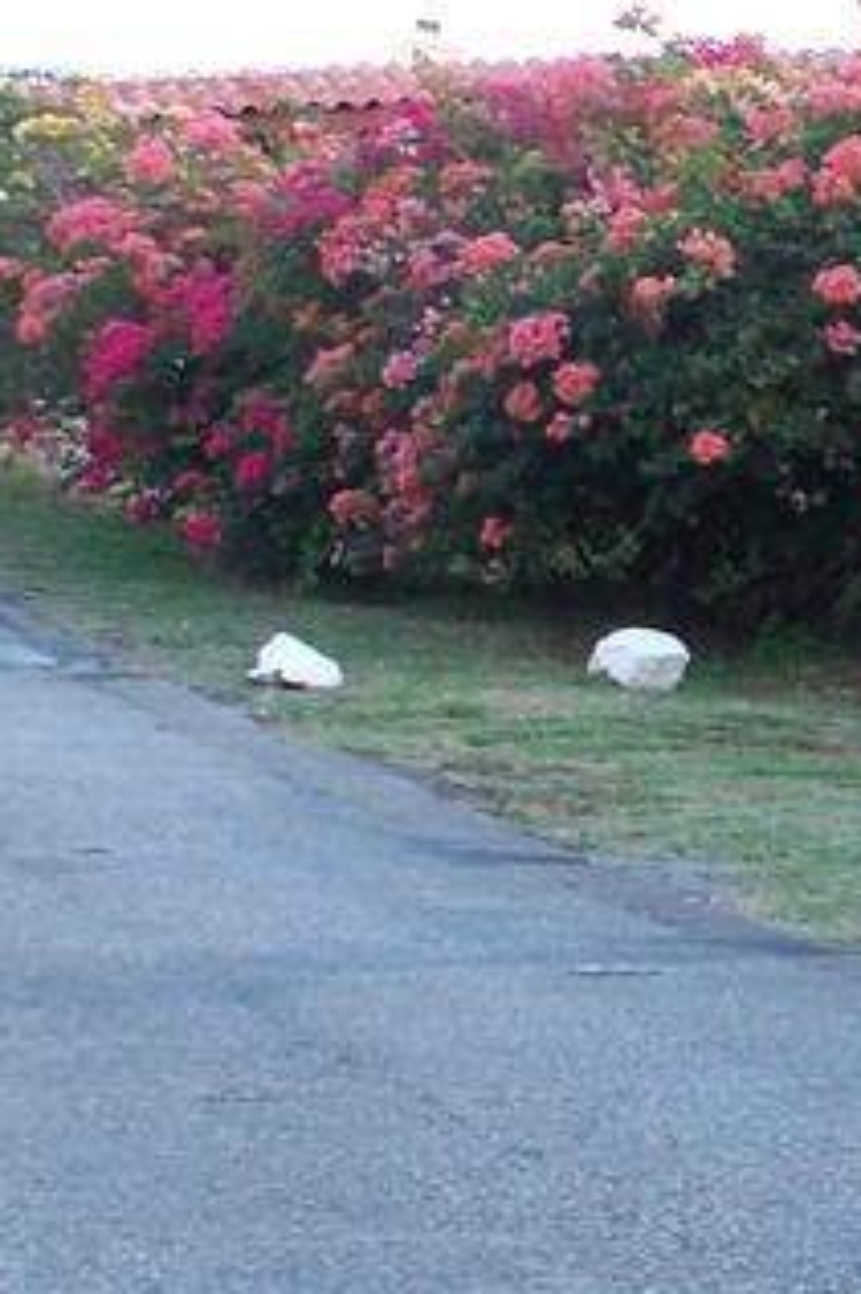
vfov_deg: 10.4
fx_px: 7075
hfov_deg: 6.8
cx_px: 1624
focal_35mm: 197
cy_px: 535
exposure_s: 1/45
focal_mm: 12.4
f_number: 3.2
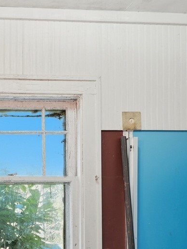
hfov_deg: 27.4
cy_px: 239
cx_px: -57
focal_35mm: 44
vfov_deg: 38.9
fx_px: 317
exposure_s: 1/8
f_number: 9
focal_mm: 14
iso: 250
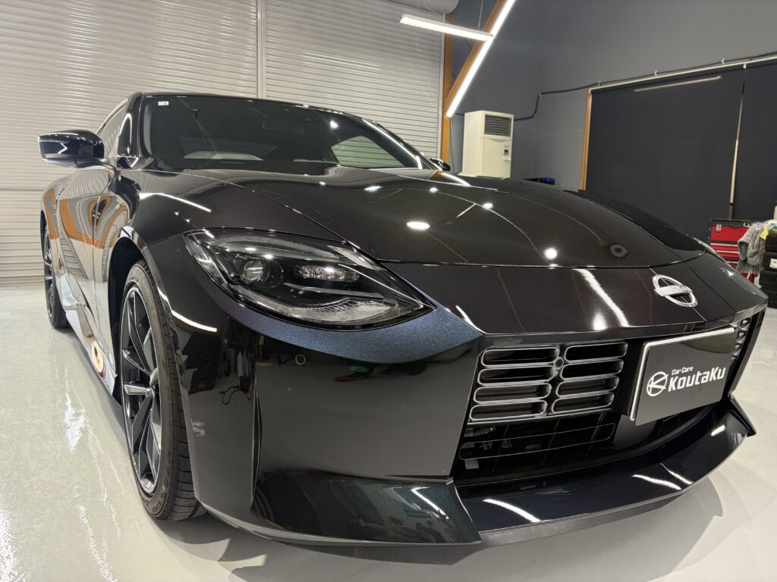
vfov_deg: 53.1
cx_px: 388
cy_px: 291
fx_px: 584
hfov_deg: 67.3
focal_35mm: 26
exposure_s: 1/120
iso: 160
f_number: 1.6
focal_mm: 5.96
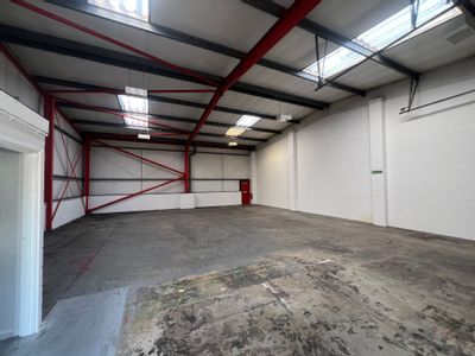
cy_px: 178
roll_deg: +0.8
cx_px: 238
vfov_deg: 89.9
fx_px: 178
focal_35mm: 13
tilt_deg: +3.3
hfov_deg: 106.2
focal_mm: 1.57
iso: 250
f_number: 1.8
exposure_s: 1/97
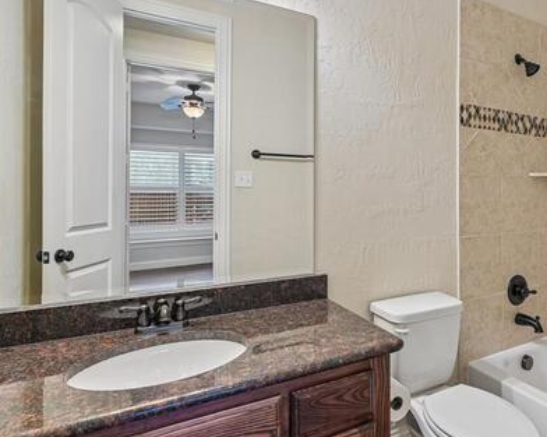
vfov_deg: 60.8
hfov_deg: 69.8
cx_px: 380
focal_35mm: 23
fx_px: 372
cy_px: 204
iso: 400
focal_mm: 15
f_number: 8
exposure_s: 1/8
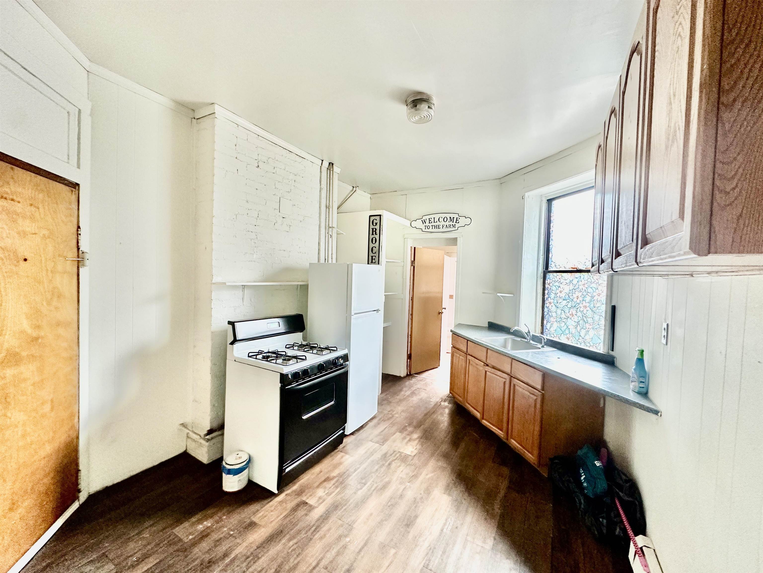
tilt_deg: -2.4
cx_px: 382
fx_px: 309
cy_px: 286
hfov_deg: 102.1
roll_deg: -2.9
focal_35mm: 14
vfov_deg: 85.7
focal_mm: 2.22
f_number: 2.2
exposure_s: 1/99
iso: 320
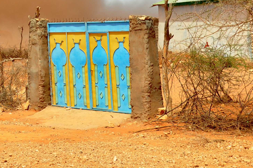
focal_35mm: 96
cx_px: -13
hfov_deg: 20.4
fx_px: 674
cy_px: -70
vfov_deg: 13.5
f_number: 9
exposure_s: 1/320
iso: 200
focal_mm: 22
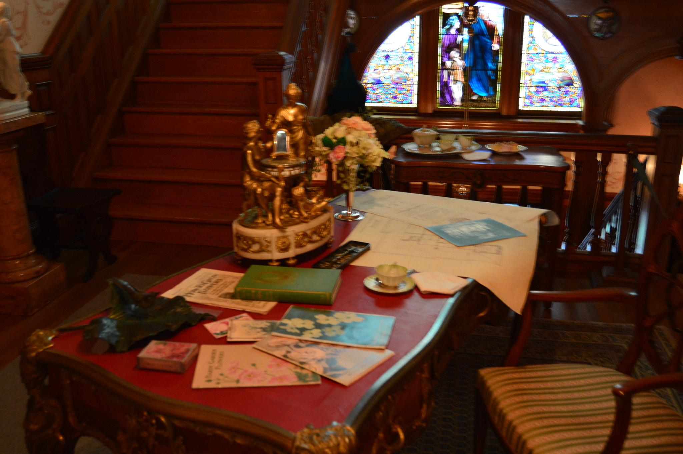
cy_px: 227
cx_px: 342
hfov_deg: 55.1
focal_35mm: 34
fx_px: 654
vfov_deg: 38.3
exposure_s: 1/6
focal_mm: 23
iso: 800
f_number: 3.8
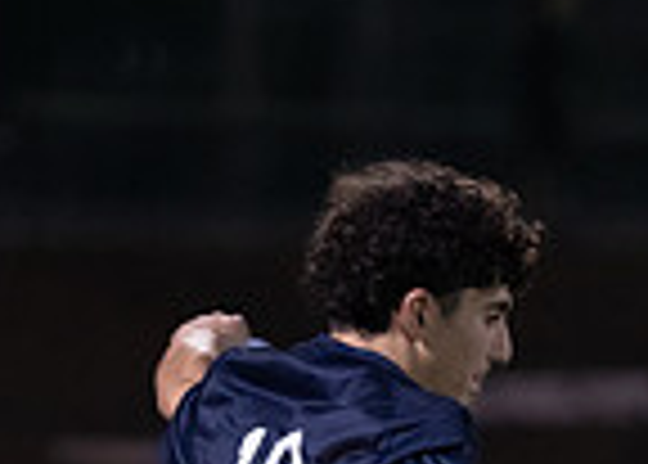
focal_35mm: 960
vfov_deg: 1.5
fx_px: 17676
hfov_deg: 2.1
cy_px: 788
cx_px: 719
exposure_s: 1/1000
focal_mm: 153
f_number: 2.8
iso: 2000
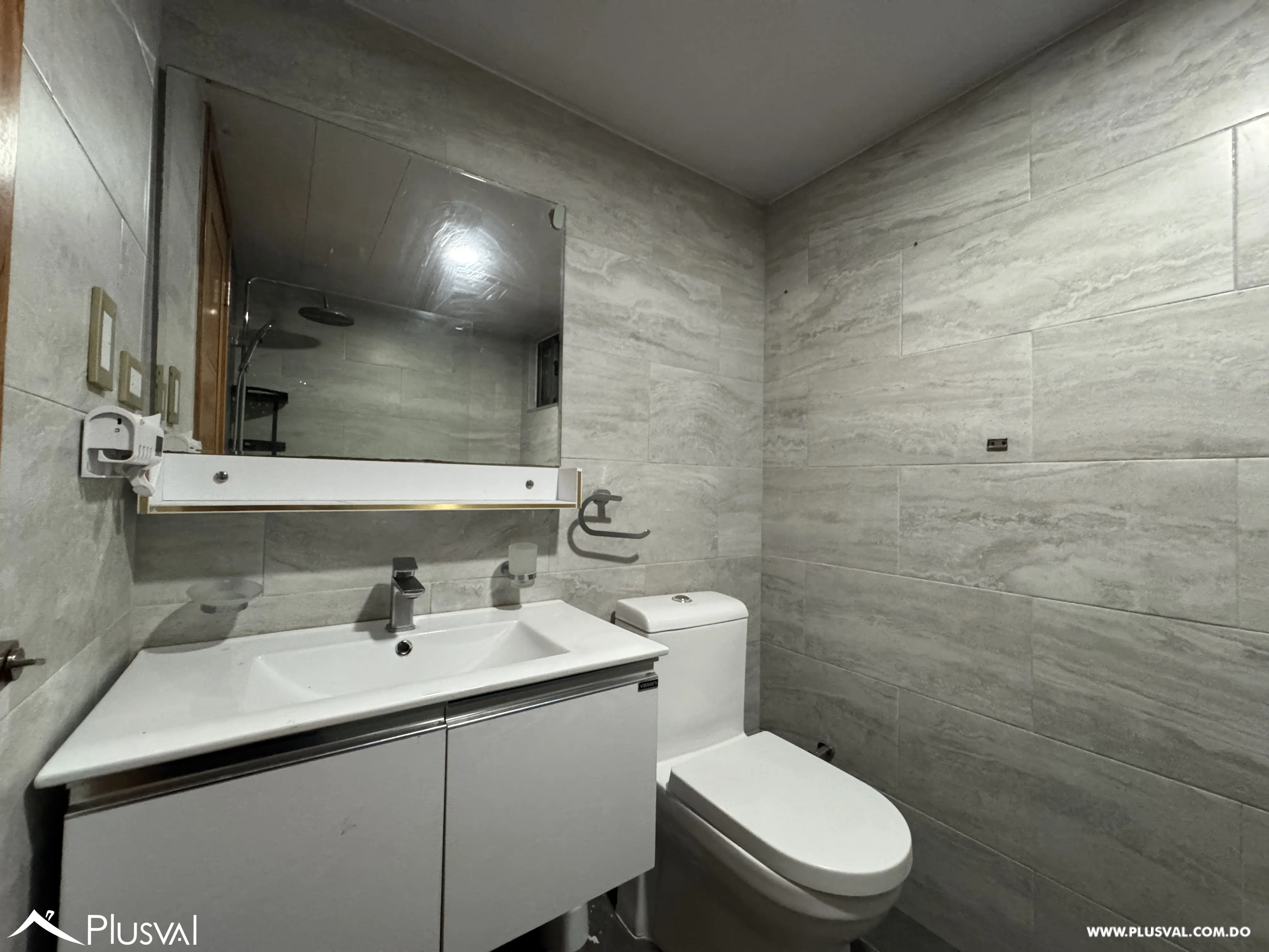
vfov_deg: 85.7
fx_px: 513
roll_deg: -1.7
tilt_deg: +1.1
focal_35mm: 14
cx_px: 634
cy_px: 476
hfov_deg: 102.1
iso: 640
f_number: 2.2
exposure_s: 1/60
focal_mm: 2.22
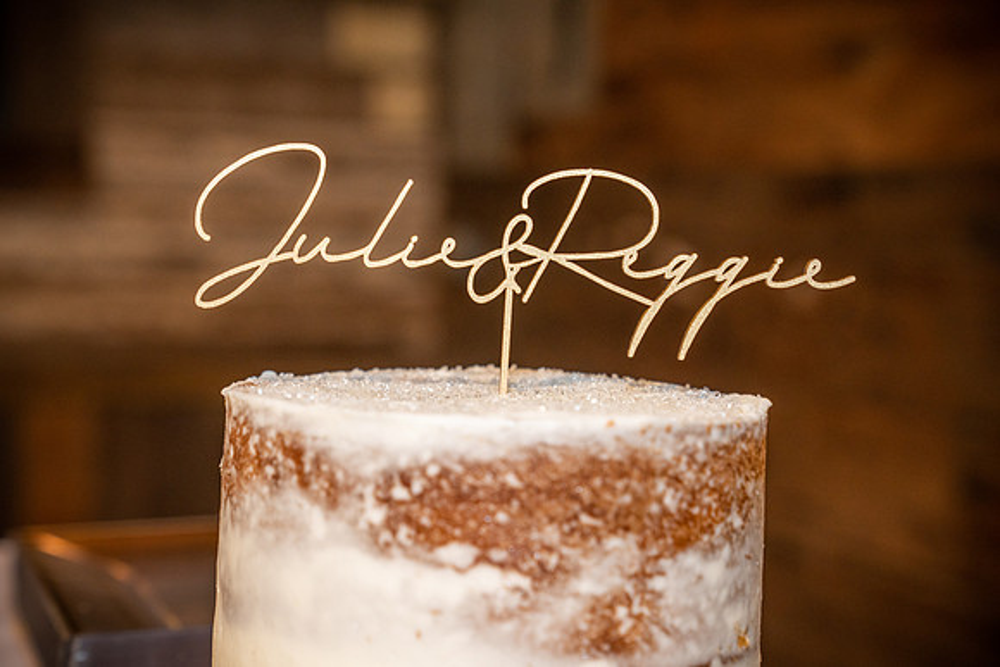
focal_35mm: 73
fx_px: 2025
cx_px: 479
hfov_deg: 27.7
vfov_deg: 18.7
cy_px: 347
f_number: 5
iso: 1600
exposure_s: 1/80
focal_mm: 70
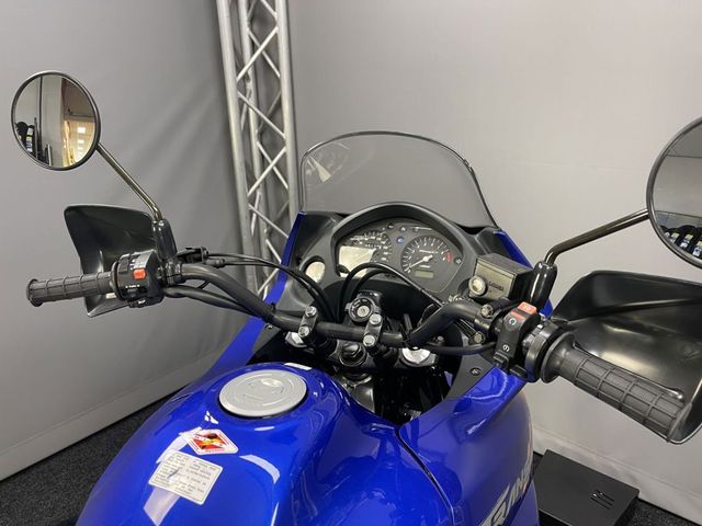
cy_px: 263
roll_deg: +1.8
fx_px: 507
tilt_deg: -21.8
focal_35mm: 25
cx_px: 351
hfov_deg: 69.4
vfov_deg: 54.9
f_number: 1.6
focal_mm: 5.1
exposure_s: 1/50
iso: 80
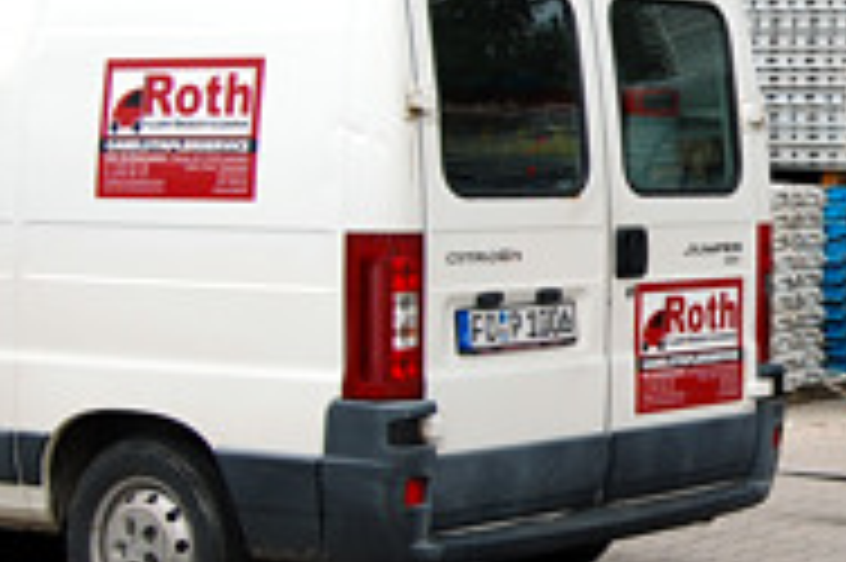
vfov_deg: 12.2
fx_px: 2630
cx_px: 958
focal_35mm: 112
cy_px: 193
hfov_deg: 17.6
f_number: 5.6
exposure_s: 1/125
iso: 200
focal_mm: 28
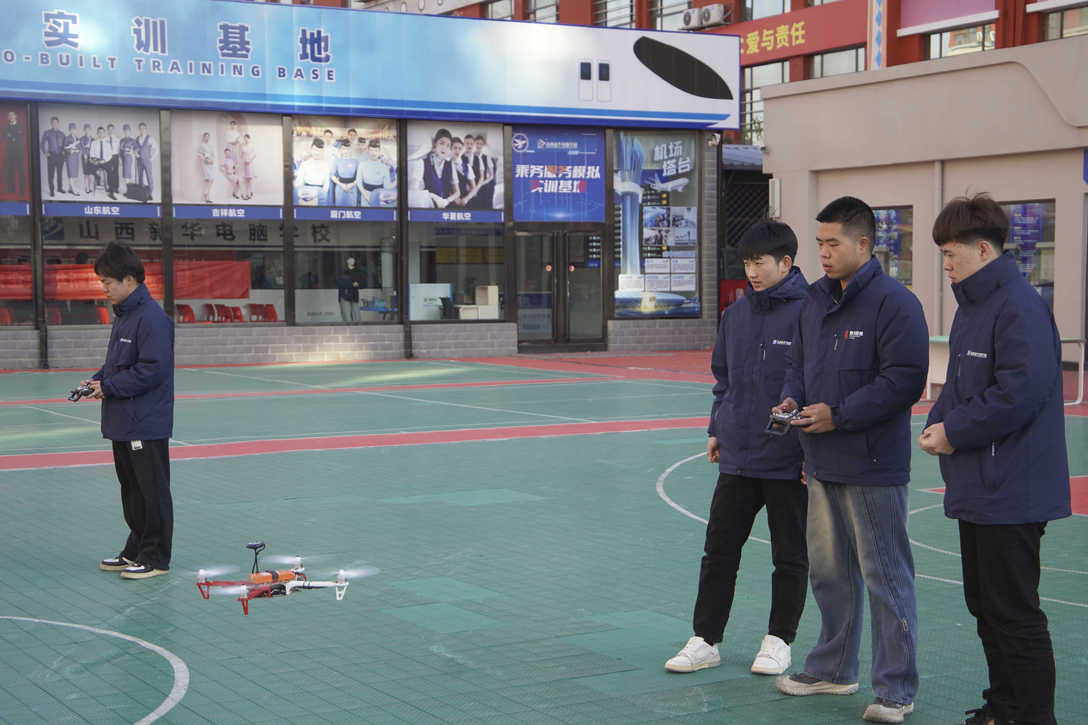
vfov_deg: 22.6
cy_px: 398
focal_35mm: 60
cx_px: 589
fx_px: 1813
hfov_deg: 33.4
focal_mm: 53
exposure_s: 1/160
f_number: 4.5
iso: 160
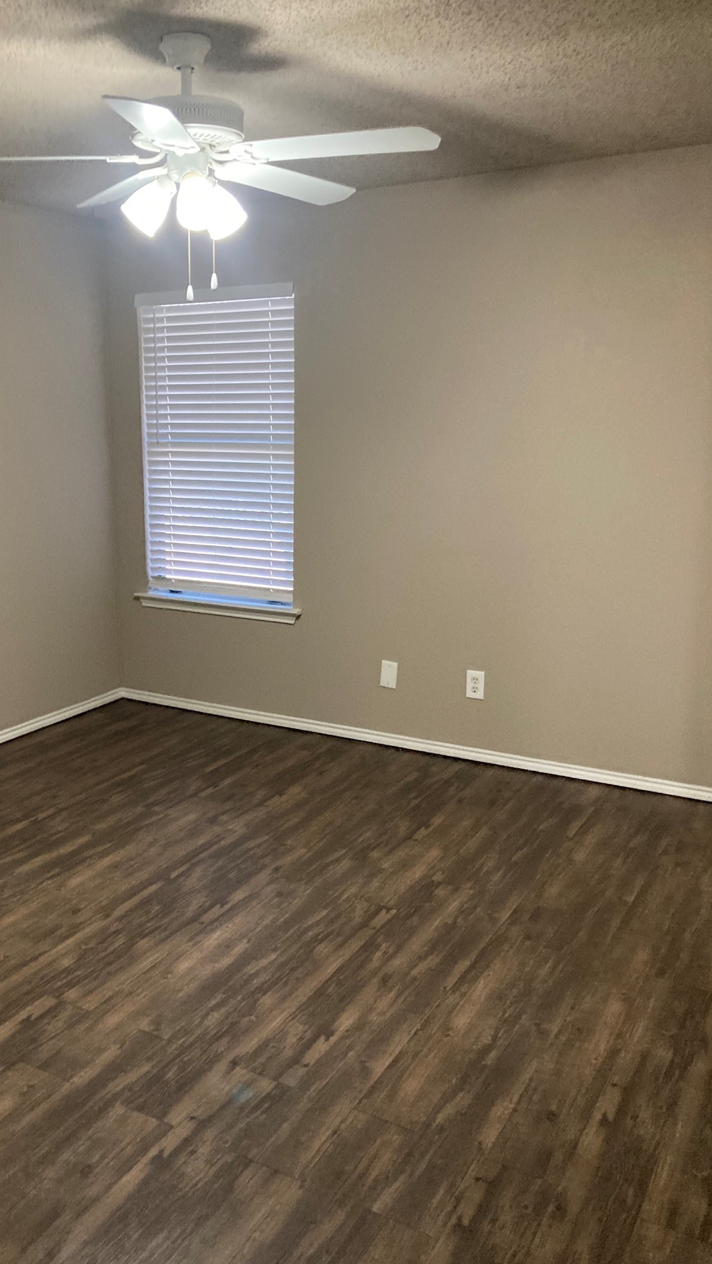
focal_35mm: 31
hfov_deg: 37.4
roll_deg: +0.5
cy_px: 639
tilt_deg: -11.5
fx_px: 1040
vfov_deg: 62.6
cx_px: 235
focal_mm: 3.99
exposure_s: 1/40
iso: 320
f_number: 1.8
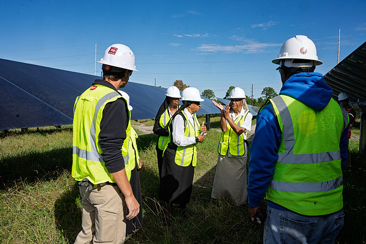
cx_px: 183
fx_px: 285
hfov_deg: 65.5
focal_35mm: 28
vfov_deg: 46.4
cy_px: 122
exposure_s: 1/320
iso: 200
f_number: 16
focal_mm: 28
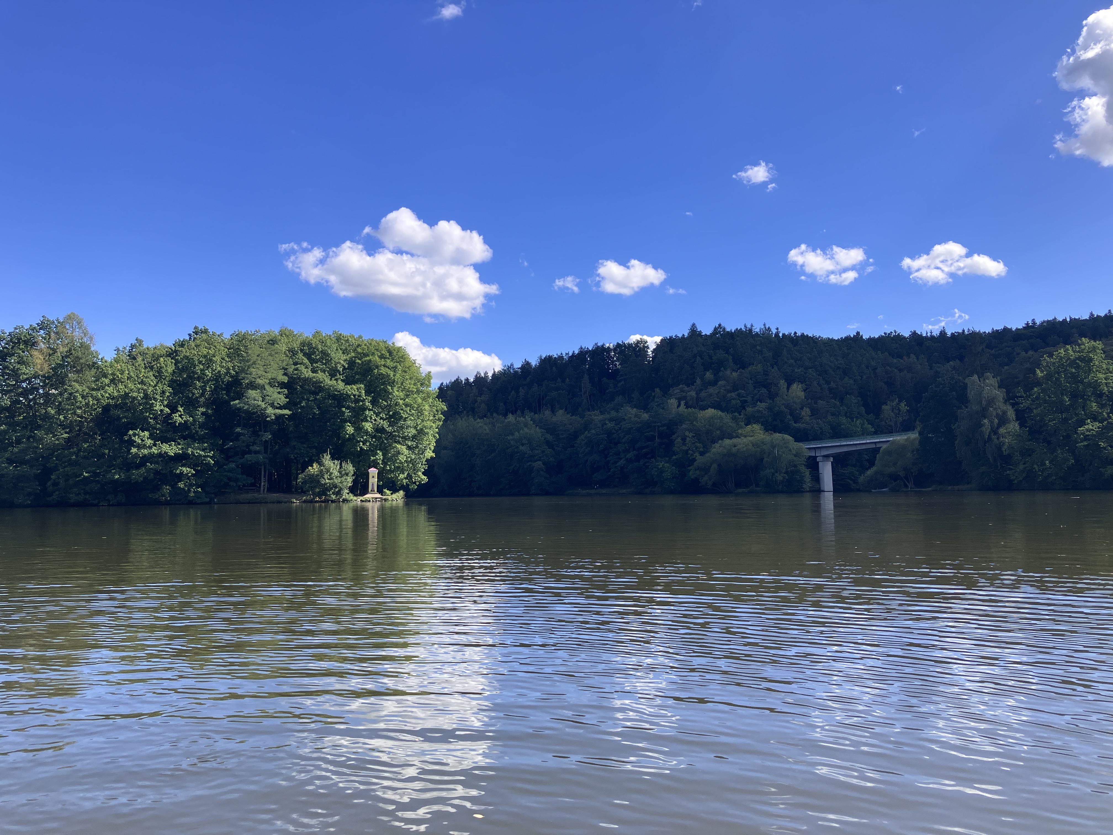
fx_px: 900
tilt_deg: +3.8
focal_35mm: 28
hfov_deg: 63.4
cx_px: 556
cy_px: 418
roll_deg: -0.1
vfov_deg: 49.7
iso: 32
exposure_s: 1/1473
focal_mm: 3.99
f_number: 1.8
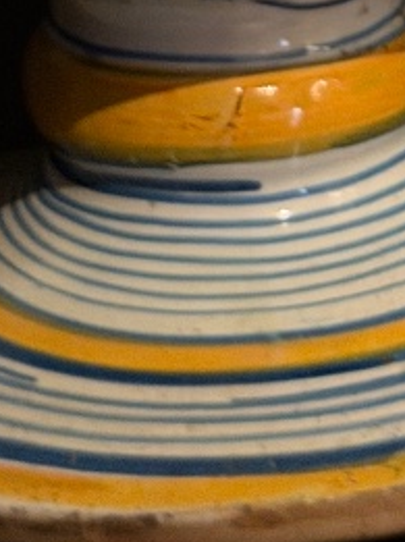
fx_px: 3456
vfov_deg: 8.4
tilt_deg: -8.6
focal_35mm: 221
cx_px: 280
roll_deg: +0.9
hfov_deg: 6.7
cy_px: -590
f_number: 1.78
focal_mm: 6.76
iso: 640
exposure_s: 1/25
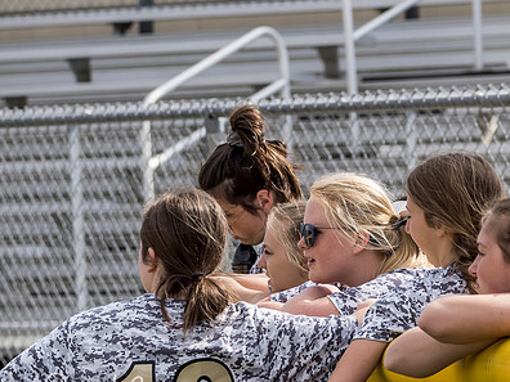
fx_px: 5746
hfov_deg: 5.1
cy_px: 192
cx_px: 372
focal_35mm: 390
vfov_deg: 3.8
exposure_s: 1/1600
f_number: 5.6
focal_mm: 133
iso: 400
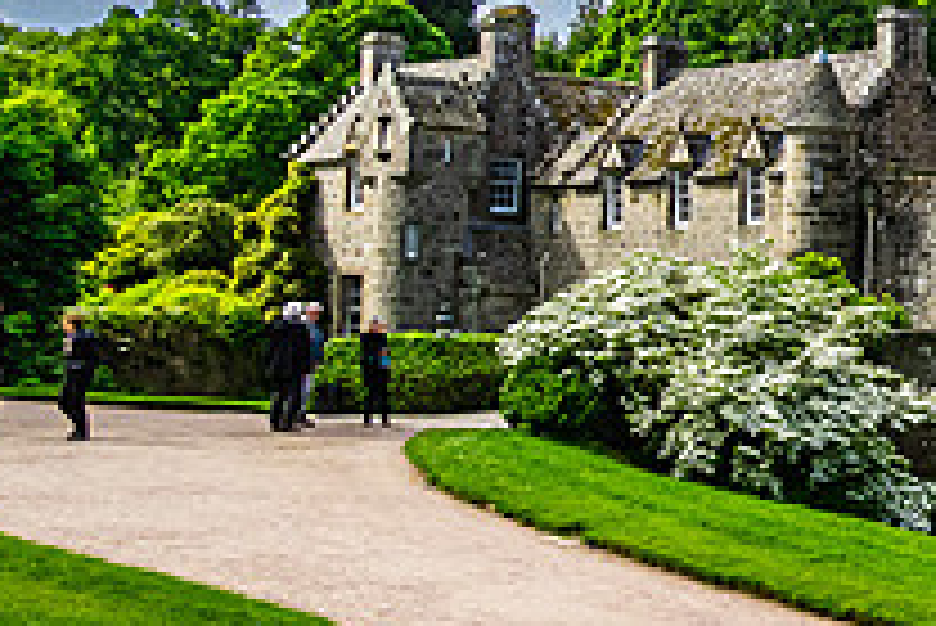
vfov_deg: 19.9
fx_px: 1769
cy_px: 142
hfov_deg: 24.9
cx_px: 1274
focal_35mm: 68
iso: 250
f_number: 6.3
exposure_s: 1/640
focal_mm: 9
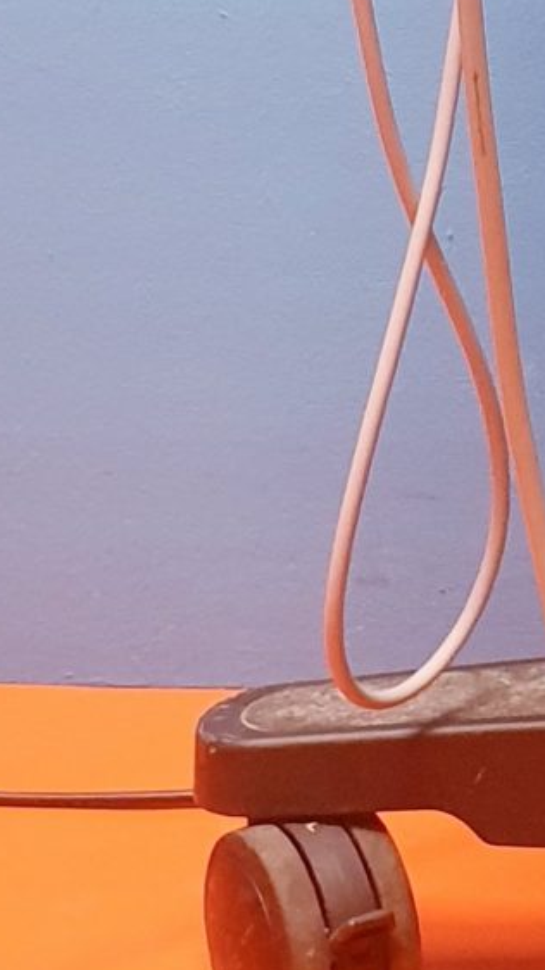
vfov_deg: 15.6
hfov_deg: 9.1
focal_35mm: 129
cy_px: -387
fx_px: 3315
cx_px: 918
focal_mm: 4.3
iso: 200
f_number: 2.4
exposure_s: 1/50
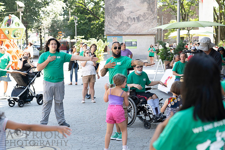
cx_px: 112
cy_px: 75
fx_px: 531
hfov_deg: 23.9
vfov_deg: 16.1
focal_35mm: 85
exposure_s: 1/320
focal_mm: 85
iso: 800
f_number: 4
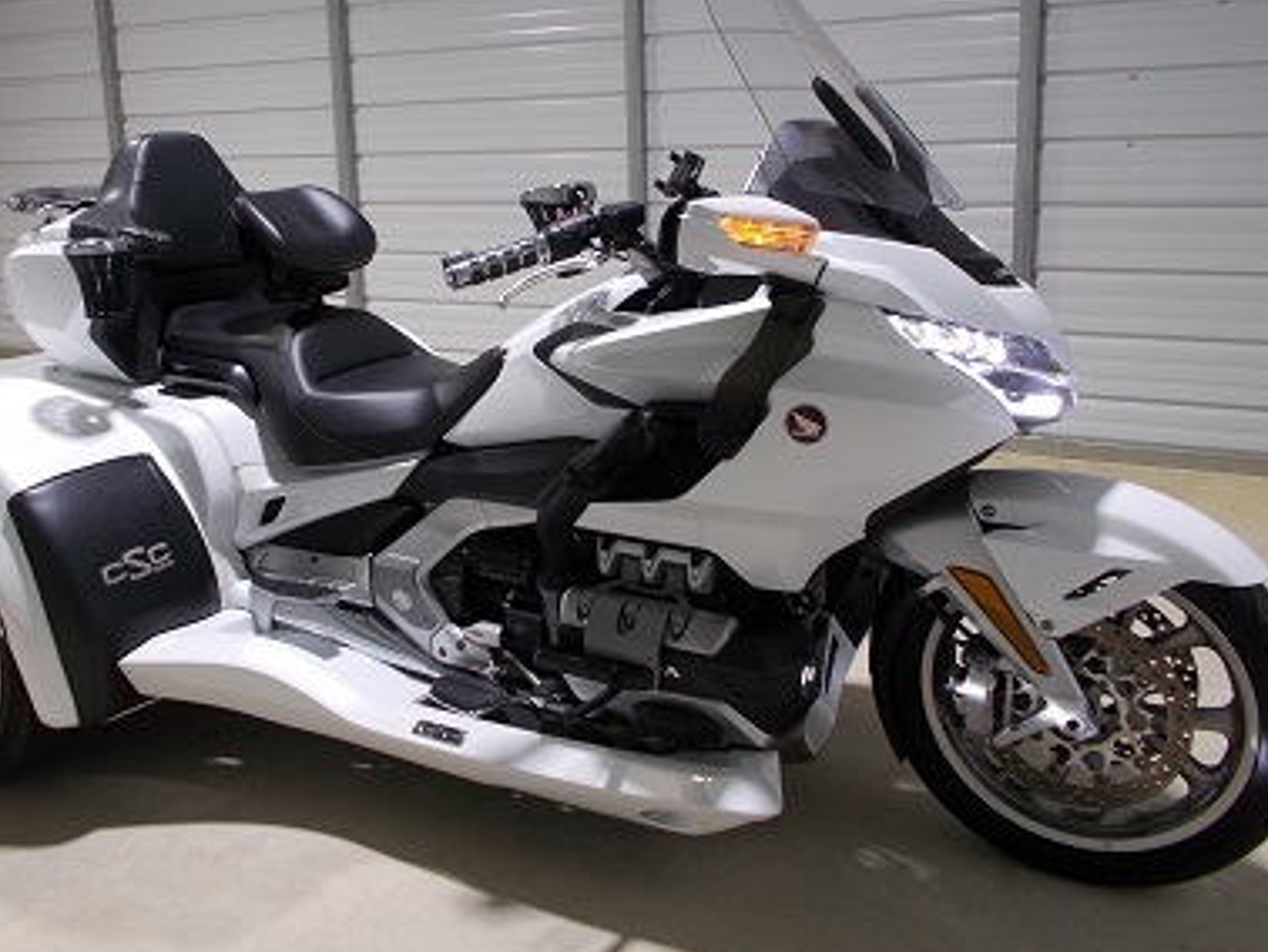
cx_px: 537
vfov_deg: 42.7
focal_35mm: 33
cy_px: 372
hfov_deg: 55.1
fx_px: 1210
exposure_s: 1/30
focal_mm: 4.6
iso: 80
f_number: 3.2
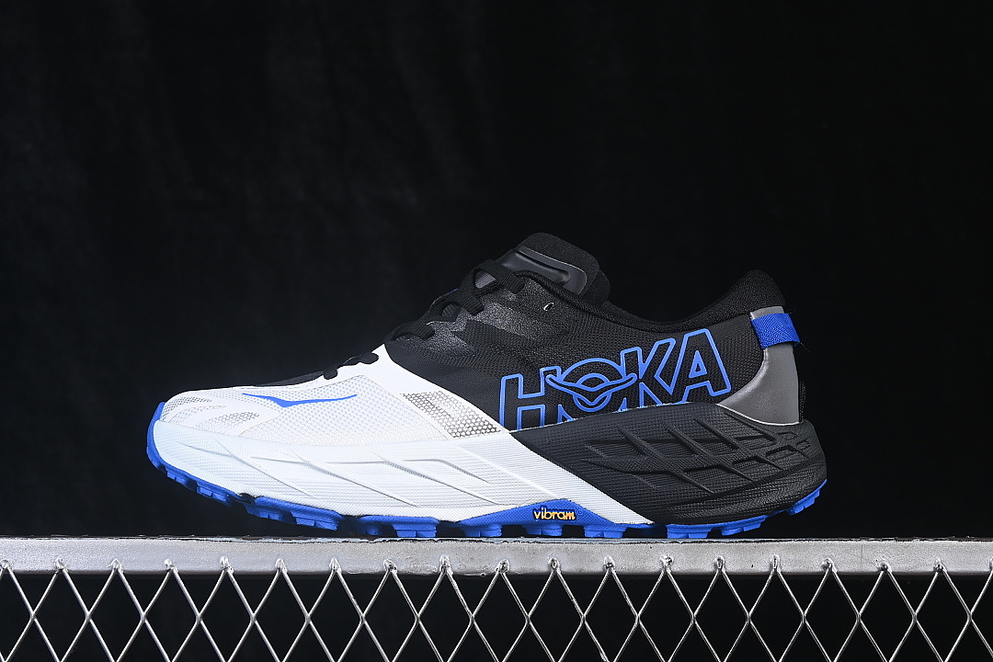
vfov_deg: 18.2
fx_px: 2069
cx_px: 496
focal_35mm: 75
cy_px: 331
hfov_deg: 27.0
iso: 160
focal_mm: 50
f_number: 7.1
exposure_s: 1/80
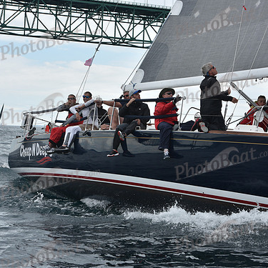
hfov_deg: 18.9
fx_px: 806
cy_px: 135
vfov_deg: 18.9
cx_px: 138
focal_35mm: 92
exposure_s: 1/800
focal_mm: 70
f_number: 6.3
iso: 250
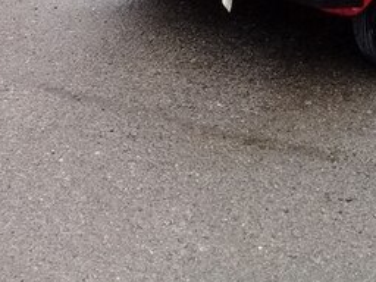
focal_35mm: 80
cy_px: -61
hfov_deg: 23.9
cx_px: 322
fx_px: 869
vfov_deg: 17.5
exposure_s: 1/100
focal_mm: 3.3
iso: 80
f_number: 2.2
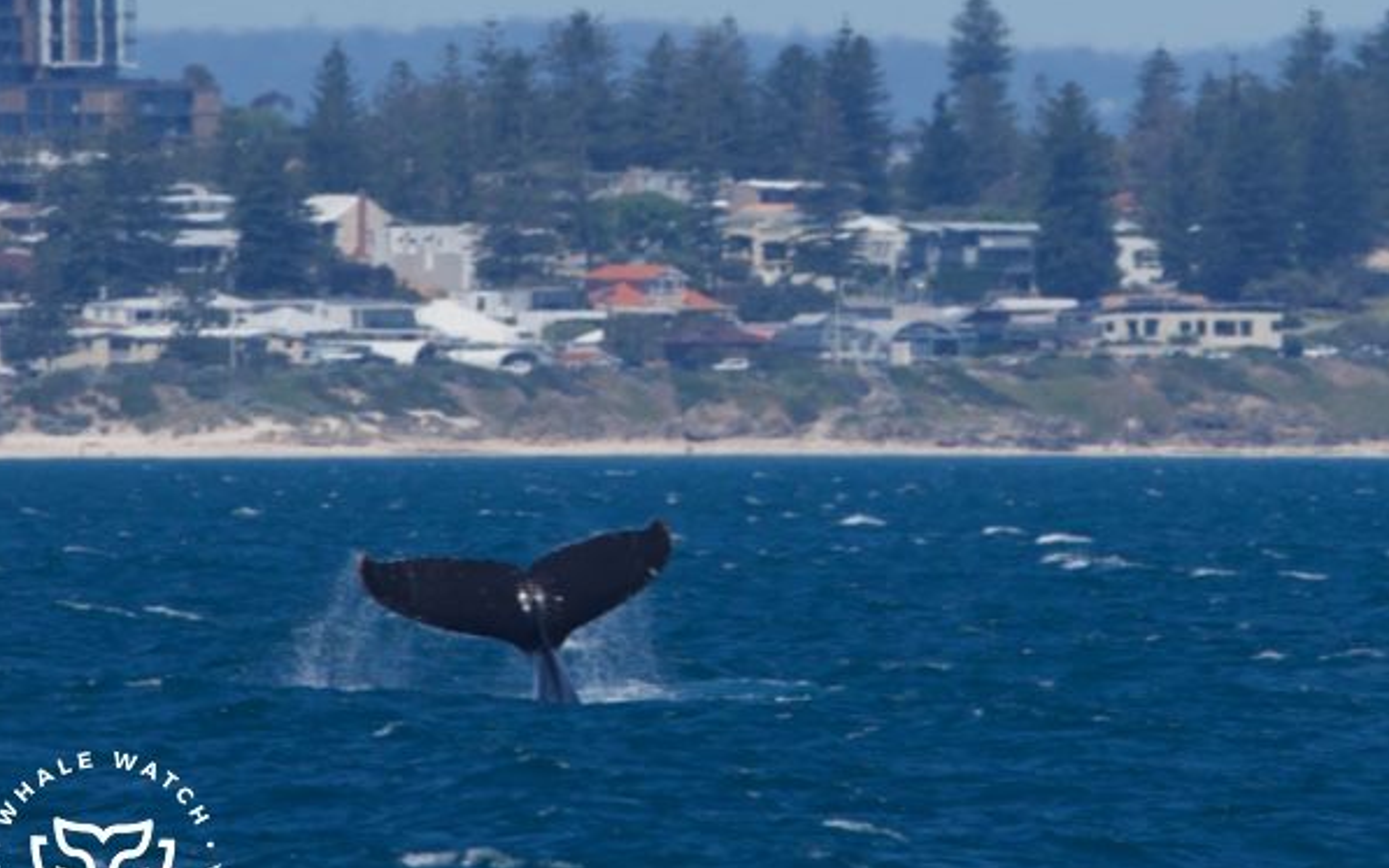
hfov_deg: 2.6
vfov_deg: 1.6
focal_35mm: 819
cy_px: 383
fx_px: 31000
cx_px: 905
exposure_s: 1/3200
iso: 800
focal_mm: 600
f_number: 8
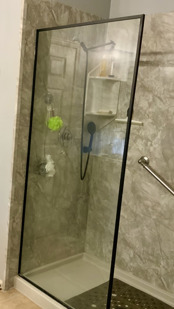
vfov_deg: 47.4
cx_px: 44
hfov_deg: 27.3
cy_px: 154
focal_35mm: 43
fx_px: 353
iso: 200
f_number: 1.8
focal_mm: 3
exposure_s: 1/40
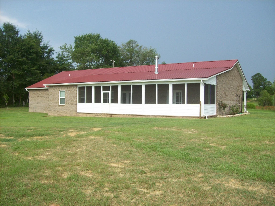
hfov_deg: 51.4
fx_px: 286
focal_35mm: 36
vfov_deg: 39.7
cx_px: 138
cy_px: 103
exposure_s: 1/561
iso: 80
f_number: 2.7
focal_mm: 6
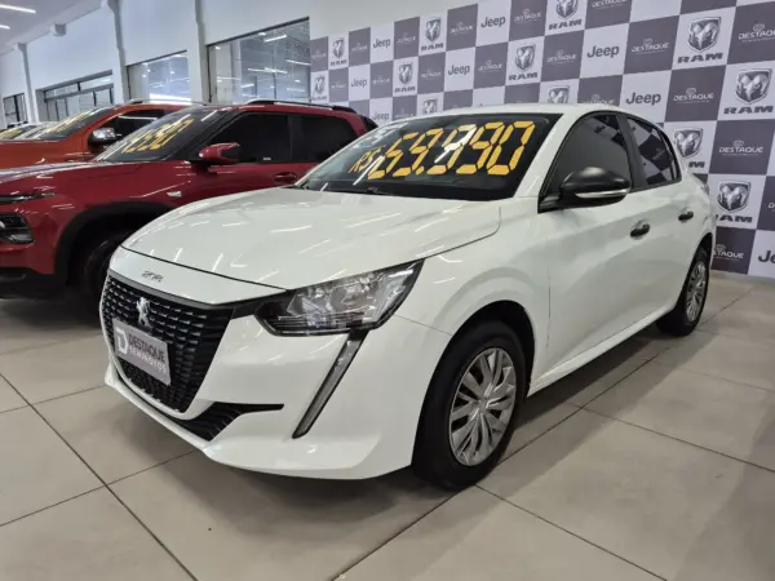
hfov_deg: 73.9
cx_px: 388
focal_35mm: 23
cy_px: 290
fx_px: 515
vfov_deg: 58.9
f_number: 1.8
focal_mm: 5.4
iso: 200
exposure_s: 1/120
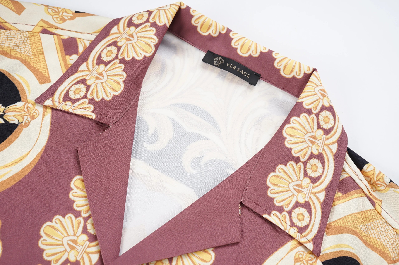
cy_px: 132
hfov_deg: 39.6
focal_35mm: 50
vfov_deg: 26.9
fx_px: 554
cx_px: 200
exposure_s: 1/100
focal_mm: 50
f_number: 10
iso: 160
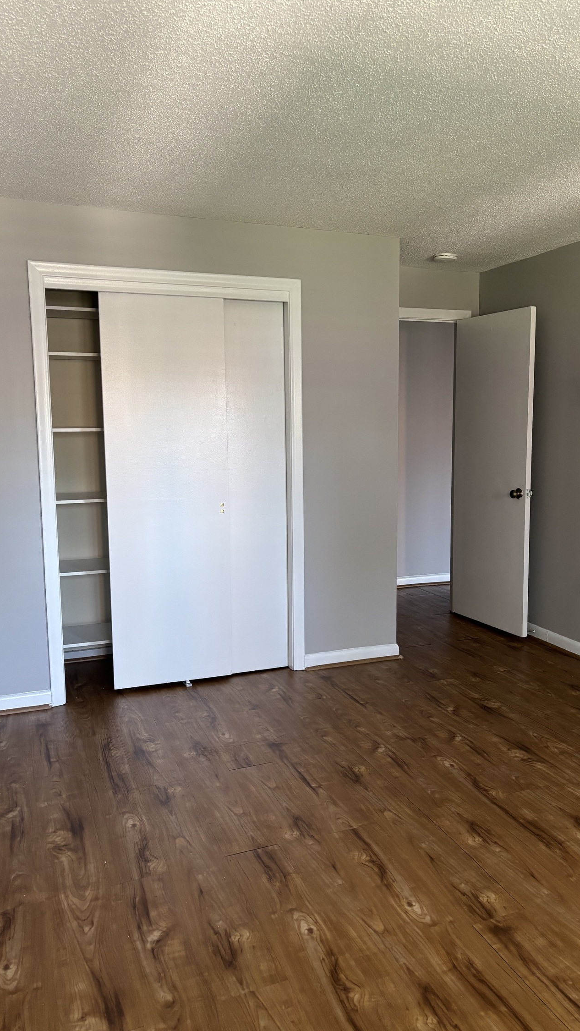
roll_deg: -0.6
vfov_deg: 66.1
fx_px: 793
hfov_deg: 40.0
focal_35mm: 29
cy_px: 510
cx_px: 347
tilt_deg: -6.7
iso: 250
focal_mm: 5.96
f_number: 1.6
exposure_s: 1/60
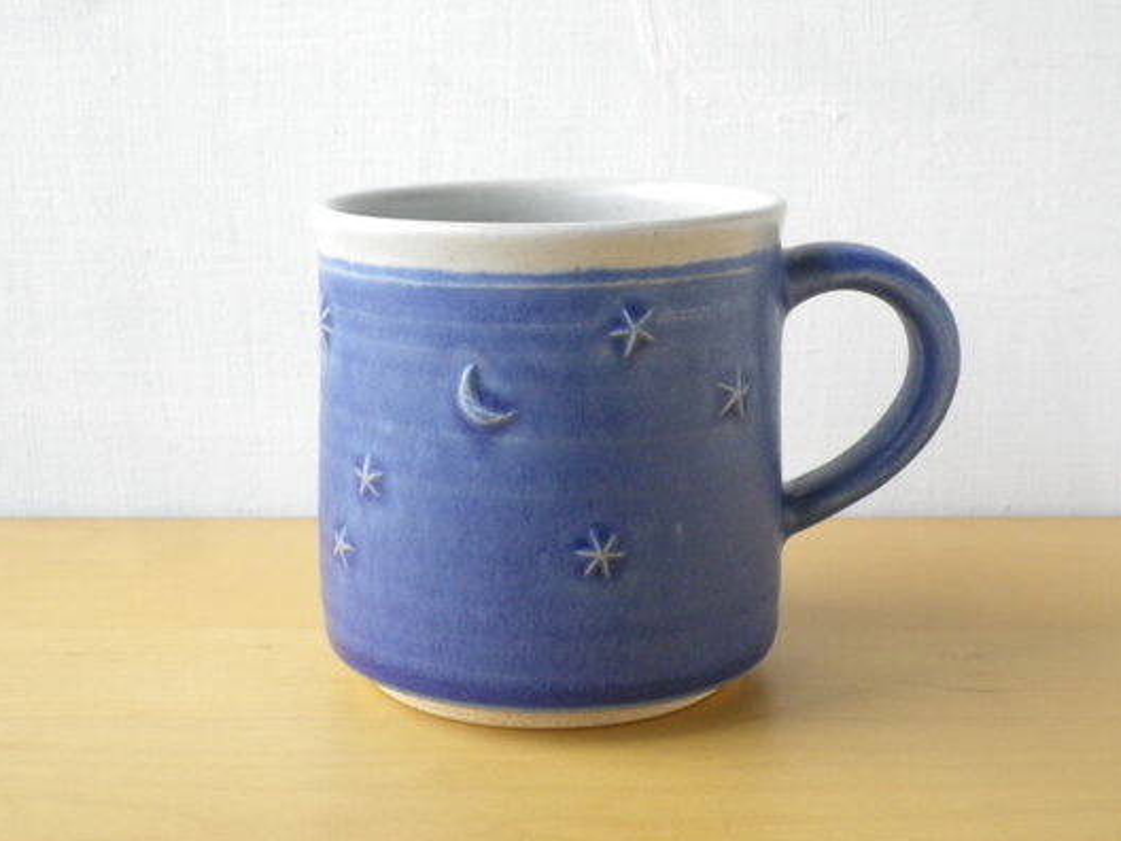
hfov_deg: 33.8
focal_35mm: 57
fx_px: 1846
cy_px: 406
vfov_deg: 25.7
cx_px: 569
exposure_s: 1/160
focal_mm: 8.46
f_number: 4.6
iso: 400
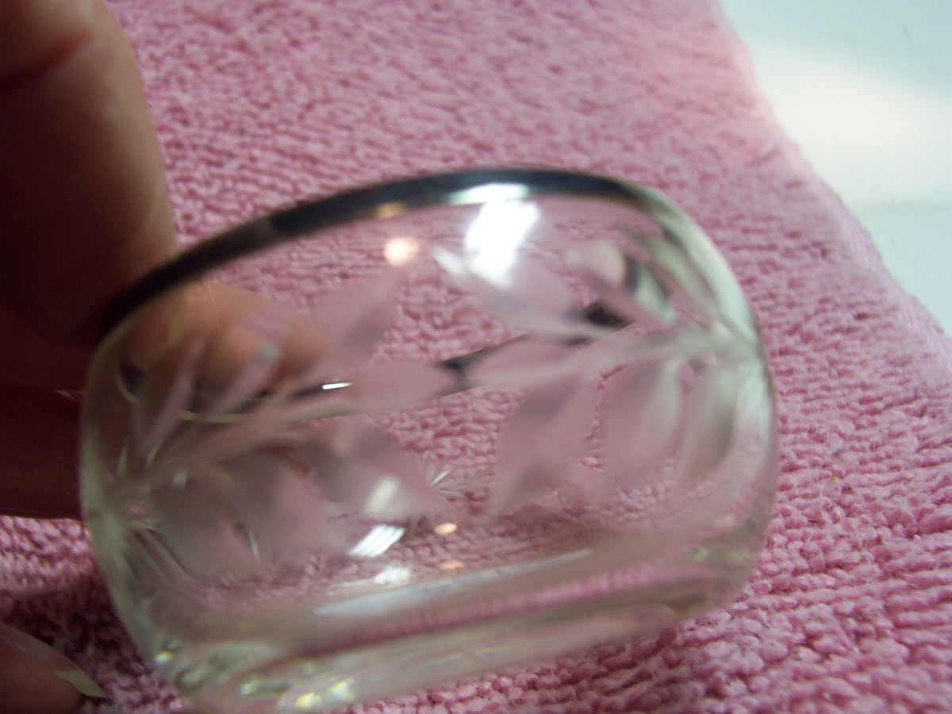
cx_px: 476
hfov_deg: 50.1
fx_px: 1018
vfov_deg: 38.7
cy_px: 357
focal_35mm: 37
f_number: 2.8
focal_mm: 5.6
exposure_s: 1/30
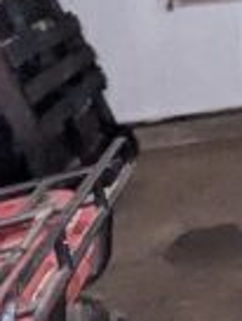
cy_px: -45
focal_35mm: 76
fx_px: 707
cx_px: 657
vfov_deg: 23.8
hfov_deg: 12.5
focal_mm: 1.95
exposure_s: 1/60
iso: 1358
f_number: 2.2
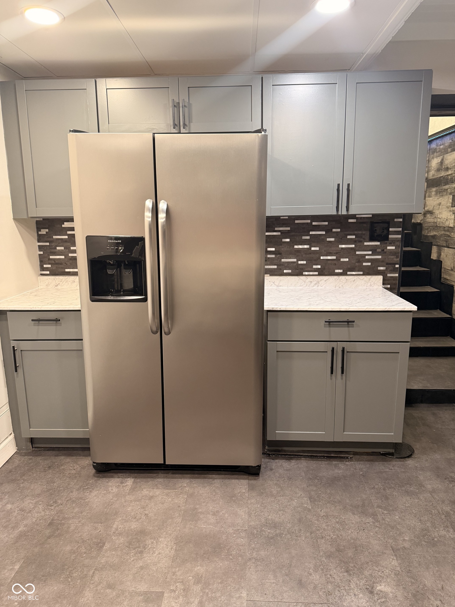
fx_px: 421
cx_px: 228
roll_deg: +0.3
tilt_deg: -11.6
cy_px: 304
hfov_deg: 56.8
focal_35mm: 24
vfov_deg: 71.6
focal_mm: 6.76
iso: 250
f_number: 1.78
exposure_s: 1/60
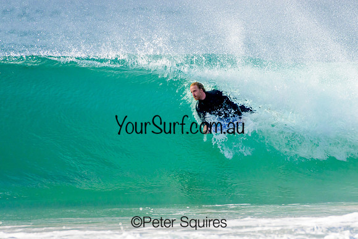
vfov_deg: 1.4
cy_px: 120
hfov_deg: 2.1
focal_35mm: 1000
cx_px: 179
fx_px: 9946
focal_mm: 1000
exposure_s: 1/2000
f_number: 11
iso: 1600
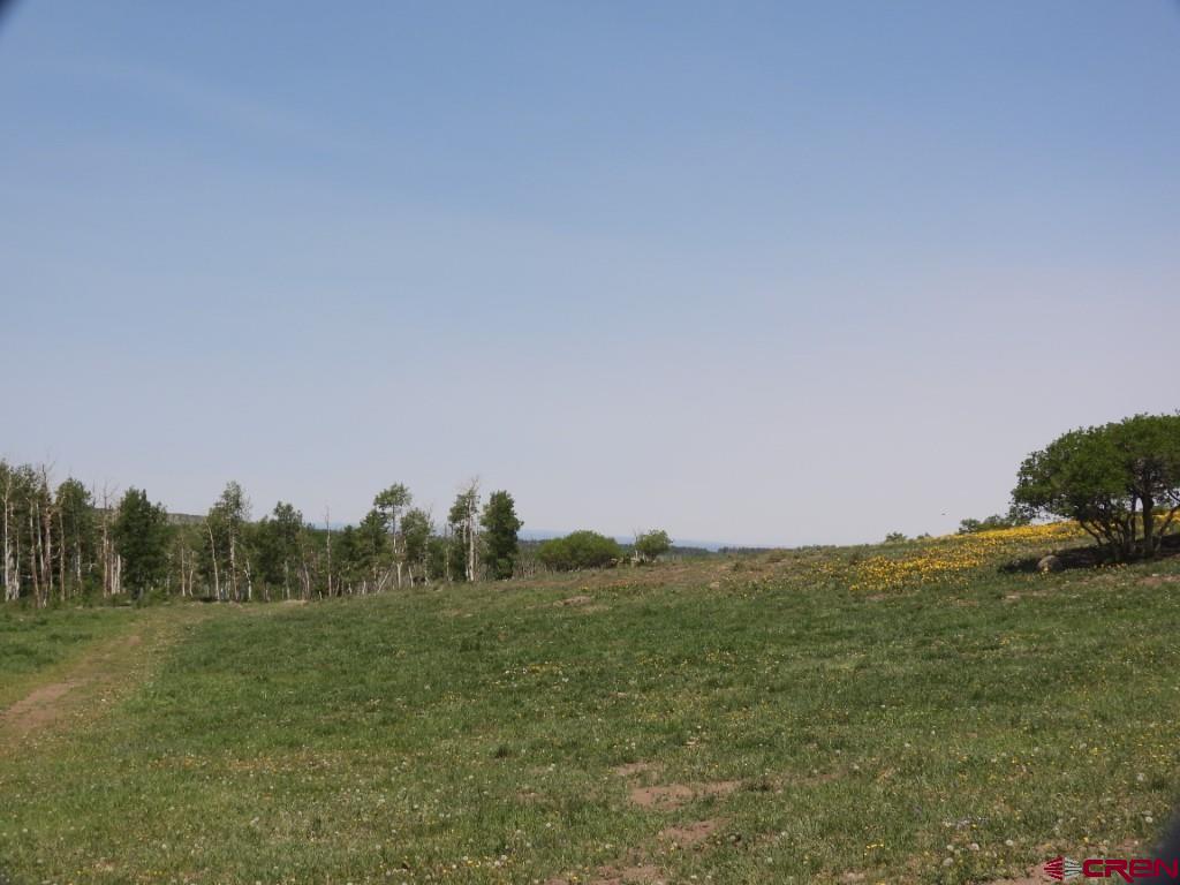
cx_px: 590
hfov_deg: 40.4
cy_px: 442
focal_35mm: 47
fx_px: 1602
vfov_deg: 30.9
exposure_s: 1/1600
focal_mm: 8.4
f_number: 3.5
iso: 100
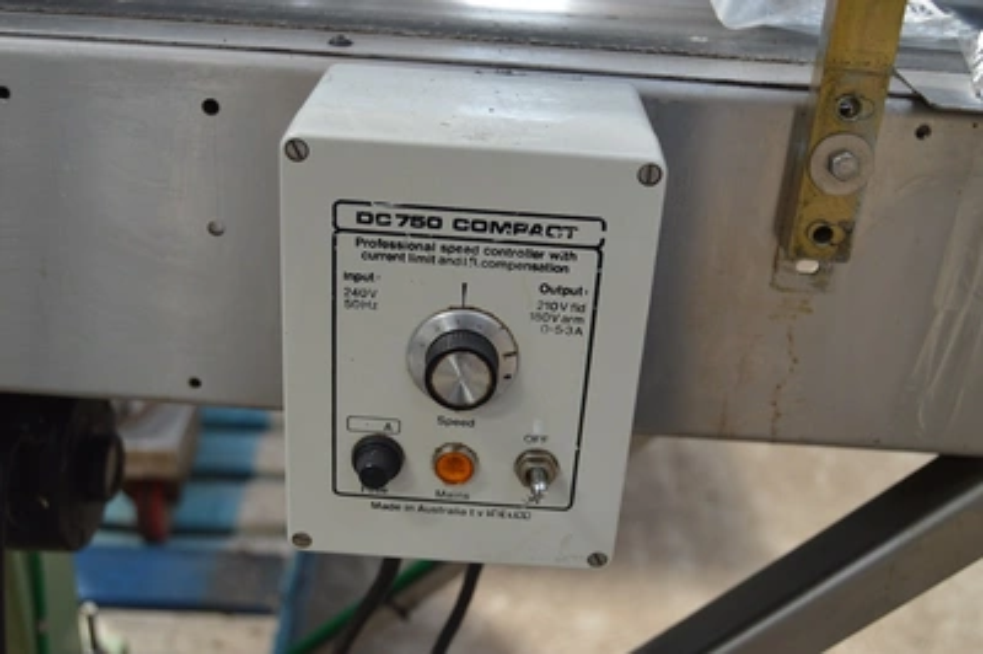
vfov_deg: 34.2
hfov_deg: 49.6
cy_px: 327
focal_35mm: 39
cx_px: 492
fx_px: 1064
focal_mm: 26
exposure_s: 1/80
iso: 400
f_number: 4.2
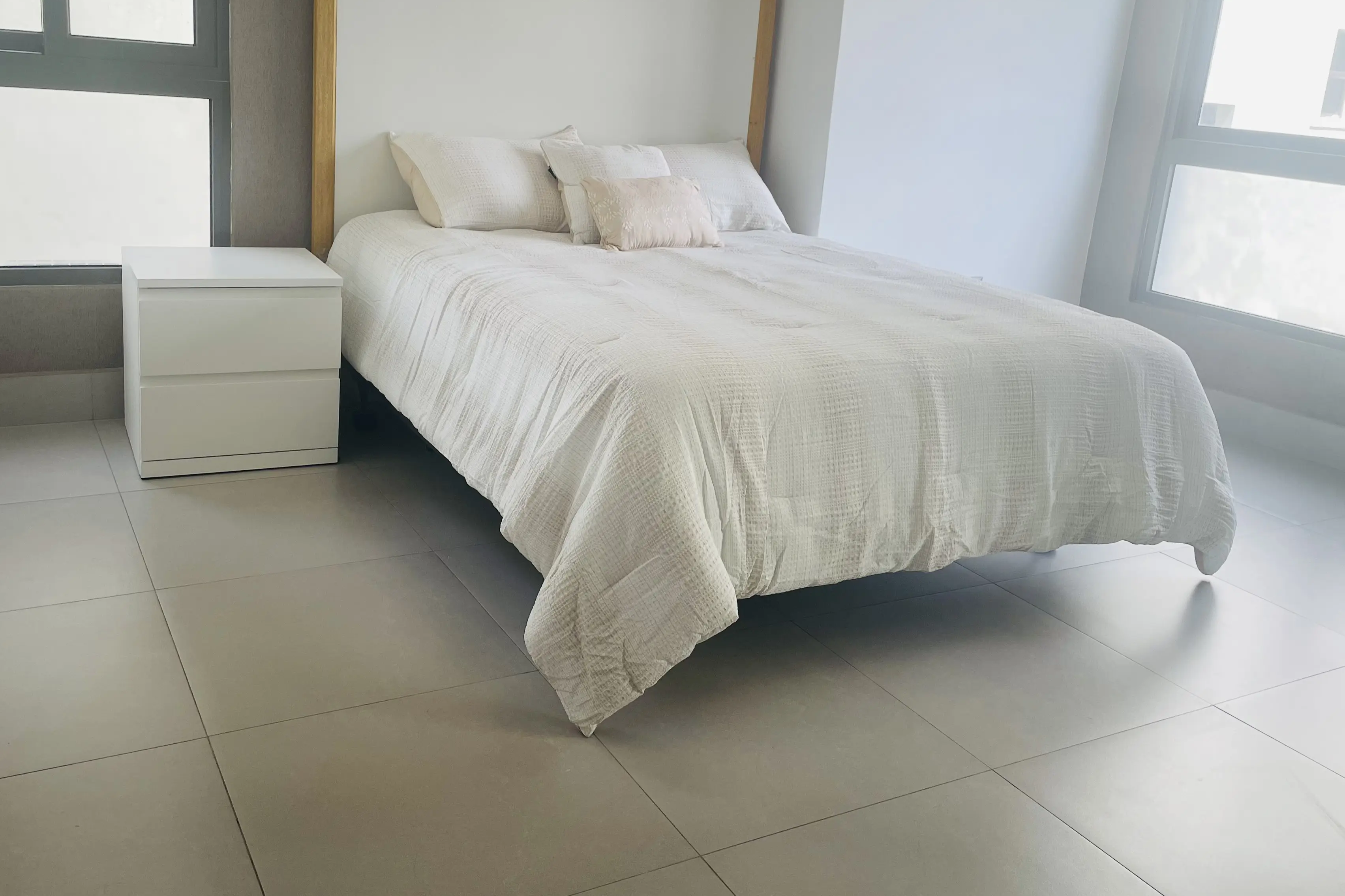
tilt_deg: -13.8
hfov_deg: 58.7
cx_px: 670
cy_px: 378
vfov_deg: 41.0
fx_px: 1195
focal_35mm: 32
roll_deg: -4.9
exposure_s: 1/120
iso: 40
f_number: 1.6
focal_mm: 4.2
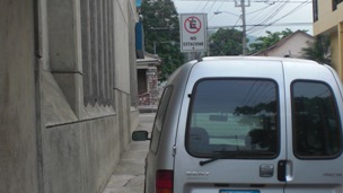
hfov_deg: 34.3
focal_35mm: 61
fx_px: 555
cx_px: 179
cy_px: 113
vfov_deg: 19.7
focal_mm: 6.3
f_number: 3.1
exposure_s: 1/250
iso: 64
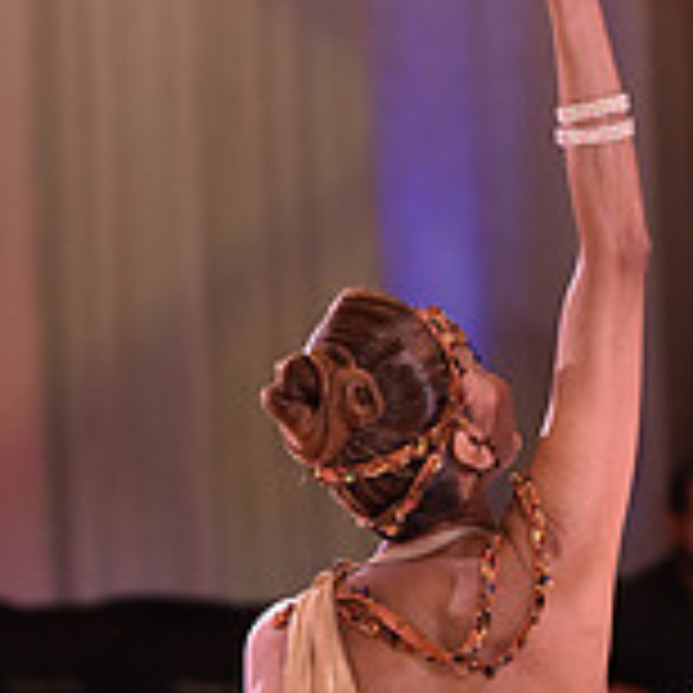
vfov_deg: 3.5
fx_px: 11212
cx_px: 524
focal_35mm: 495
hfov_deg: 3.5
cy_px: 864
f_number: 4.5
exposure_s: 1/250
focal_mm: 155
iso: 1600
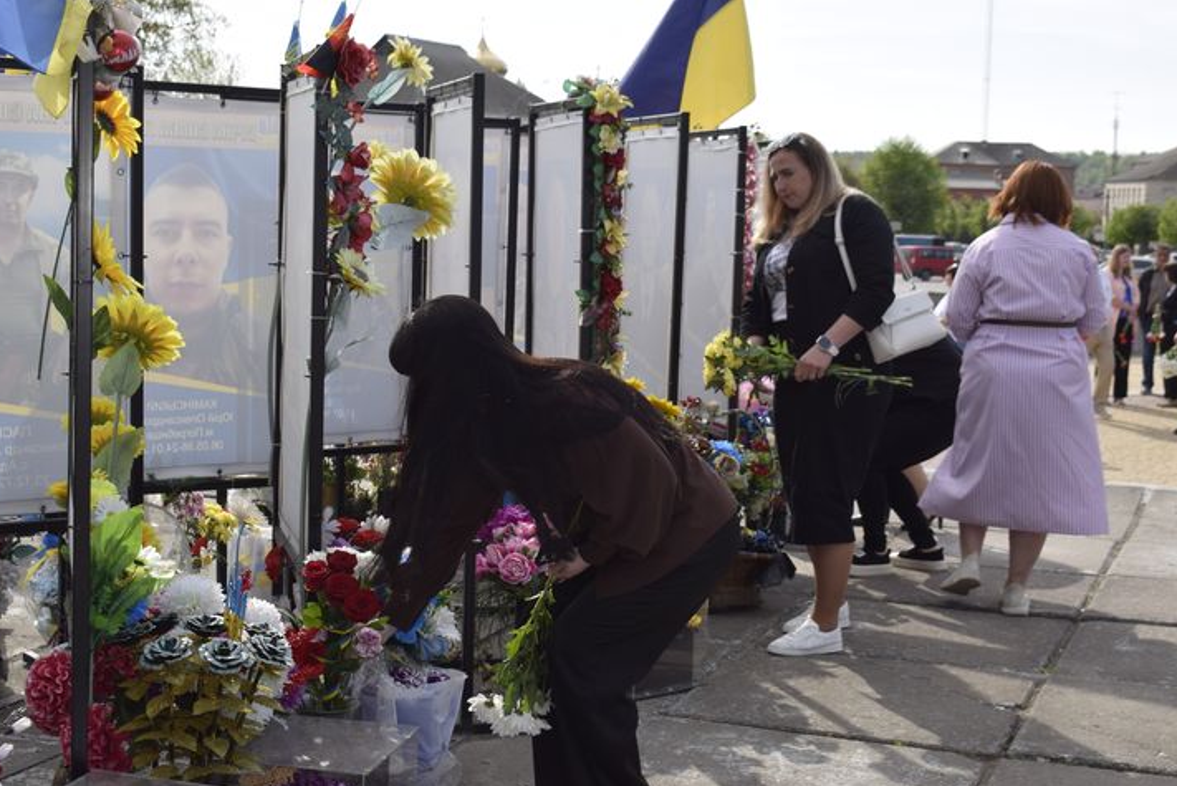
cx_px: 568
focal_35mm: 57
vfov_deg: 23.8
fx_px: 1865
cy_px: 413
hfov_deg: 35.0
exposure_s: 1/200
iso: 100
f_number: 9
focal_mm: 36
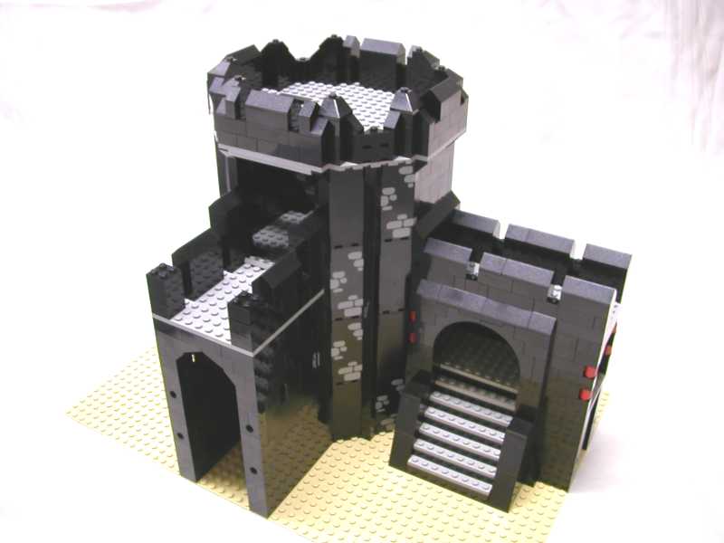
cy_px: 272
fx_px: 774
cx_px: 362
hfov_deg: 50.1
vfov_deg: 38.7
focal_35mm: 37
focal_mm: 5.6
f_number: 2.7
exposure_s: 1/8.6
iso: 100
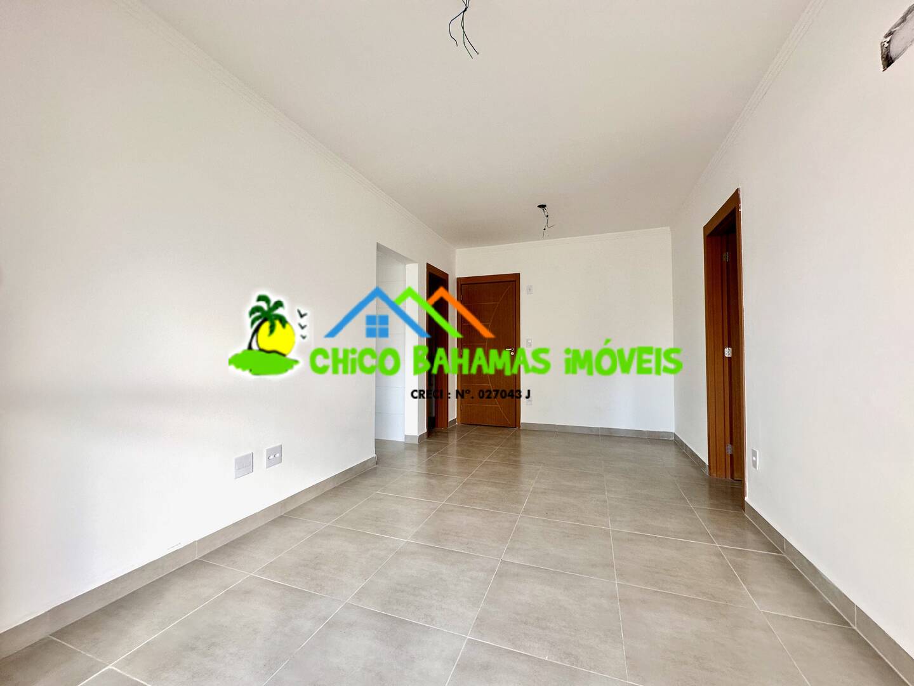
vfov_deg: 85.7
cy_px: 343
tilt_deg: +1.2
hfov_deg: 102.1
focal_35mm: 14
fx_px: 370
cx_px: 457
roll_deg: -0.4
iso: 80
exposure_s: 1/99
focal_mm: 2.22
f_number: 2.2
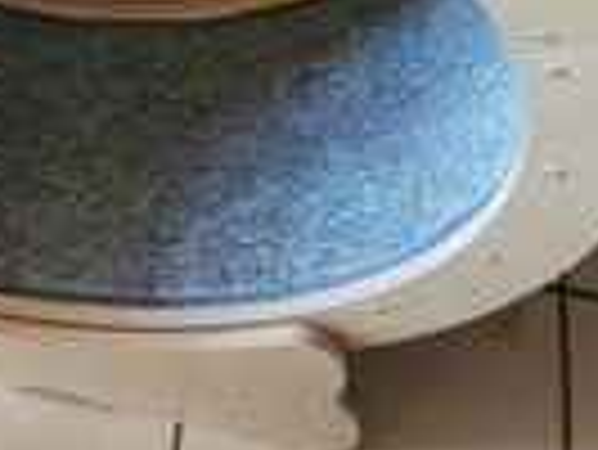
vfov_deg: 16.8
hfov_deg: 22.8
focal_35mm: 83
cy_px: -135
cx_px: 40
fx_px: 1435
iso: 640
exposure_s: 1/40
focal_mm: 6.4
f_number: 1.8
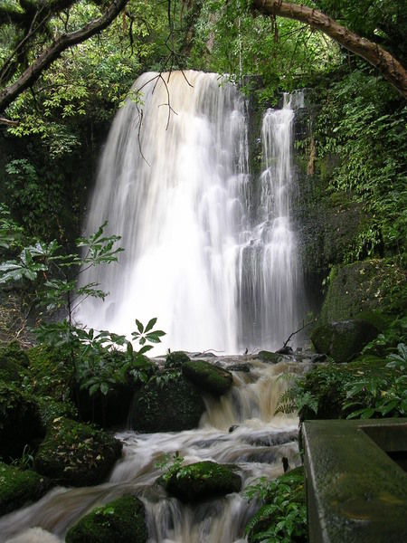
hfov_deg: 37.7
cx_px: 204
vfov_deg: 49.0
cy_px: 272
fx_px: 596
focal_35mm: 38
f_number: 2.8
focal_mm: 5.8
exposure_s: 1/9
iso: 50
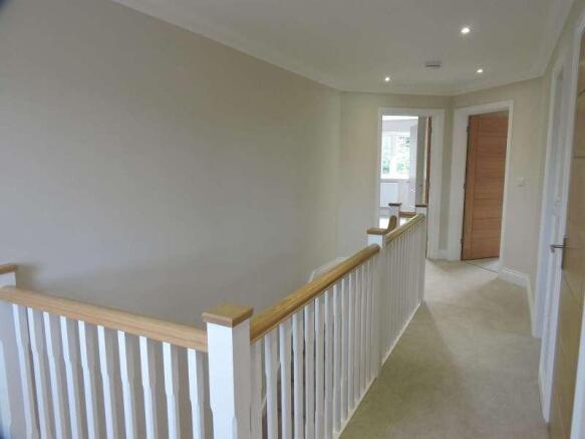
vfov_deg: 56.8
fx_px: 406
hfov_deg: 71.6
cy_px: 220
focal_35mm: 24
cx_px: 292
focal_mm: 4.3
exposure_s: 1/30
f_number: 3.3
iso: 320
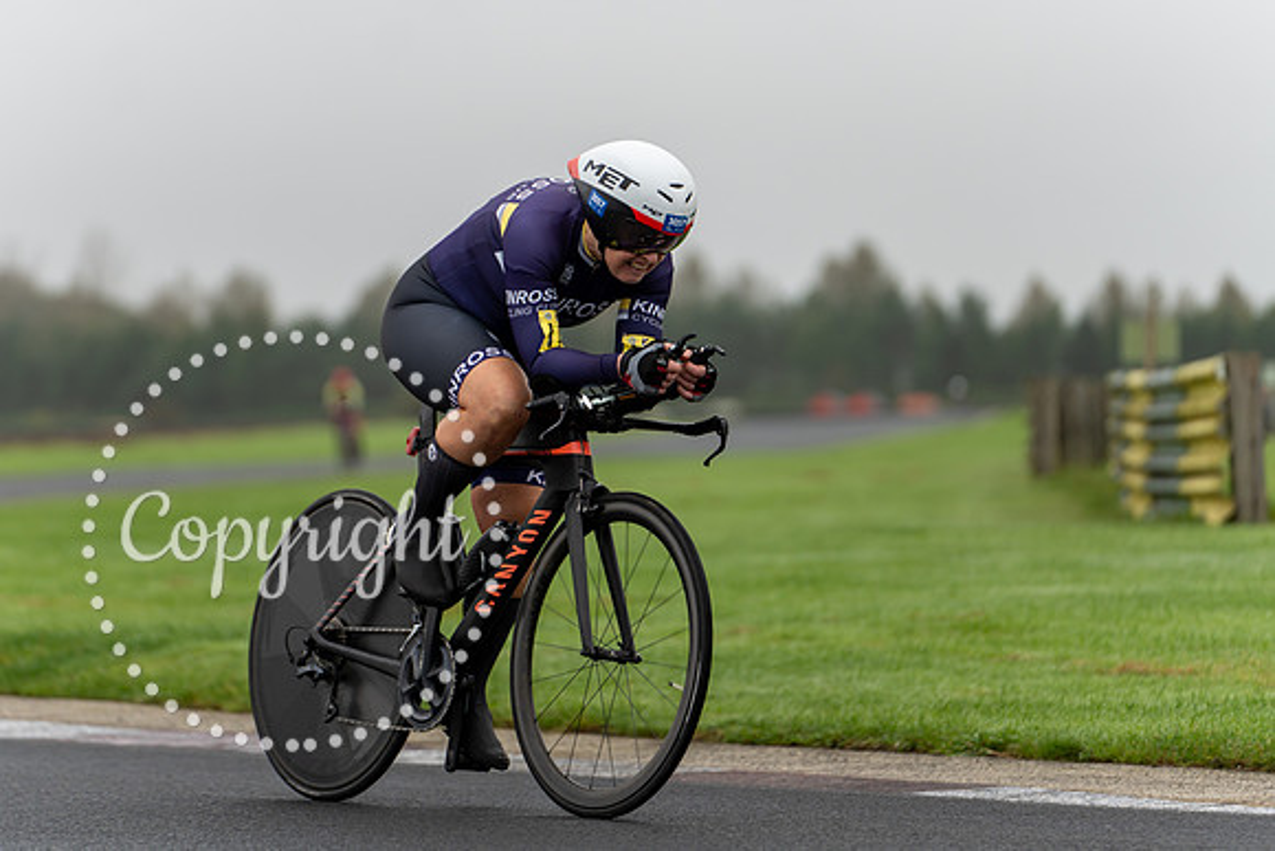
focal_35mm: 188
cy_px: 348
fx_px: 6670
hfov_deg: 10.9
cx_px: 626
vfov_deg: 7.3
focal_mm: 159
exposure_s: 1/1000
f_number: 2.8
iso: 200
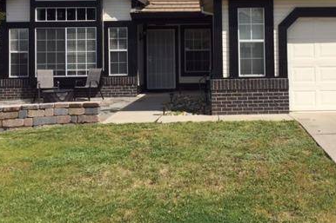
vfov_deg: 26.5
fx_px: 466
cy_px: 46
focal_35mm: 50
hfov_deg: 39.2
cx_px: 218
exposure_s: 1/2198
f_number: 2.2
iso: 32
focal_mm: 4.15
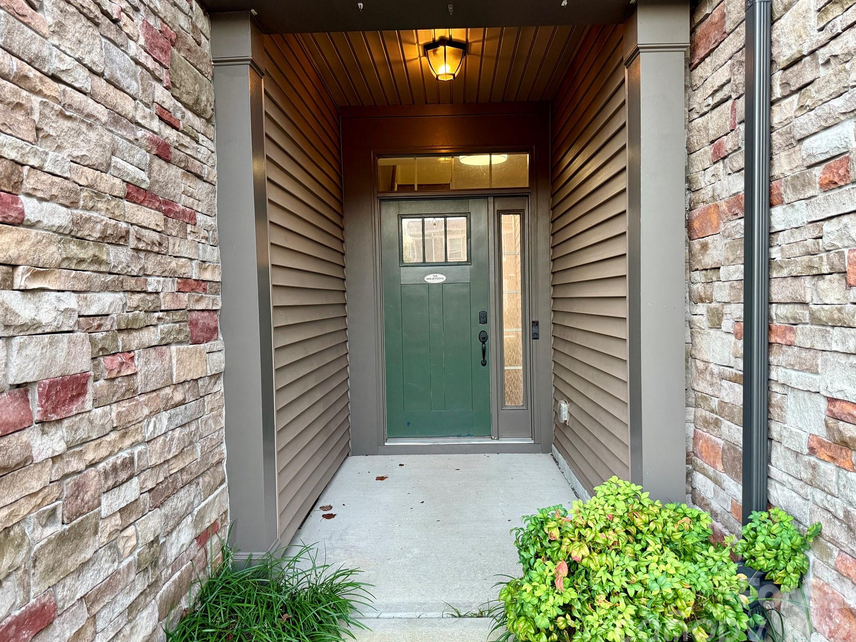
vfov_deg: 54.9
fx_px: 618
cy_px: 329
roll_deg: +0.7
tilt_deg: -3.1
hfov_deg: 69.4
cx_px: 431
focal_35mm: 25
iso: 320
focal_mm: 6.76
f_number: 1.78
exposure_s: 1/60
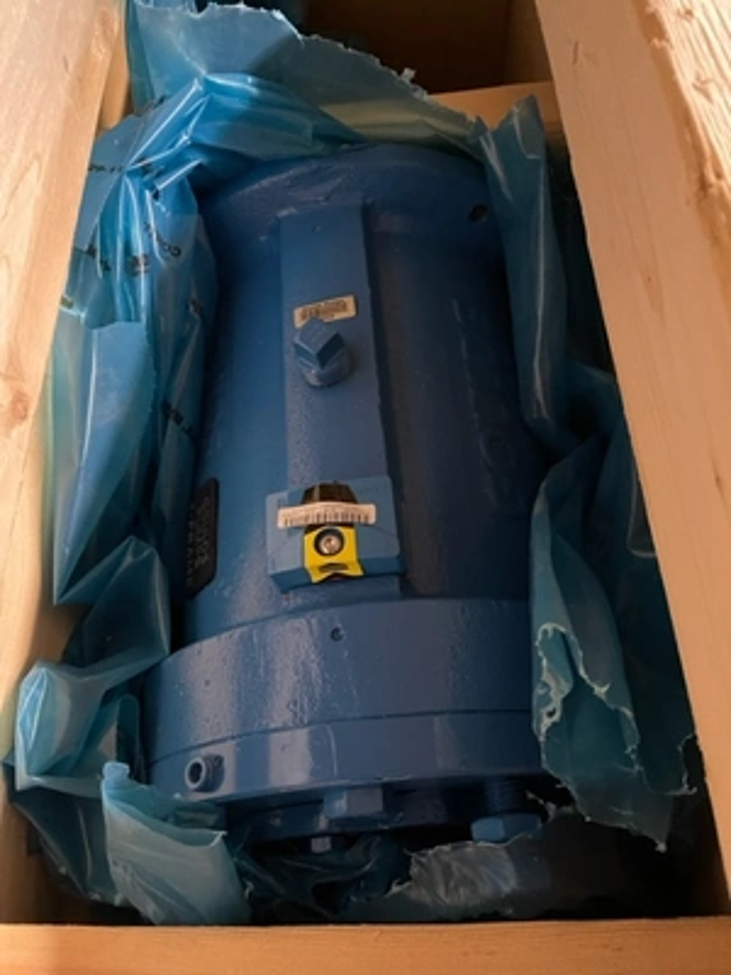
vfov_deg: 67.3
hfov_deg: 53.1
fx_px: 732
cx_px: 366
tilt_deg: -59.2
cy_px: 488
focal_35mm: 26
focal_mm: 5.1
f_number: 1.6
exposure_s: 1/30
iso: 1000
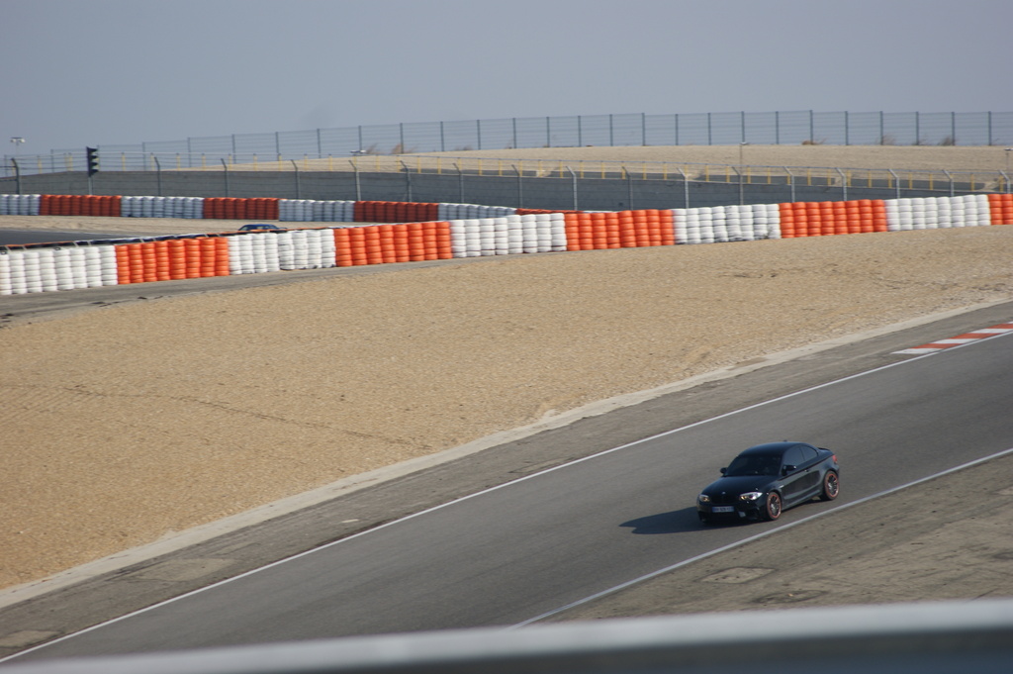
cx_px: 506
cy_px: 337
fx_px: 8435
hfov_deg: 6.9
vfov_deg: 4.6
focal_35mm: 300
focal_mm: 200
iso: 100
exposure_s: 1/640
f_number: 6.3
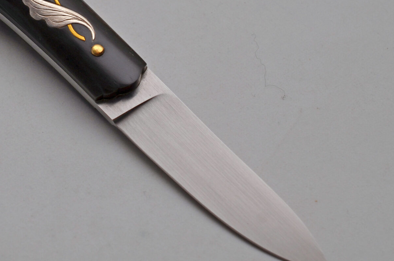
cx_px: 83
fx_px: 1398
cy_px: 45
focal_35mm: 128
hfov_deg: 15.9
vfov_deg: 10.6
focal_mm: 40
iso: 200
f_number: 8
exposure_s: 1/250
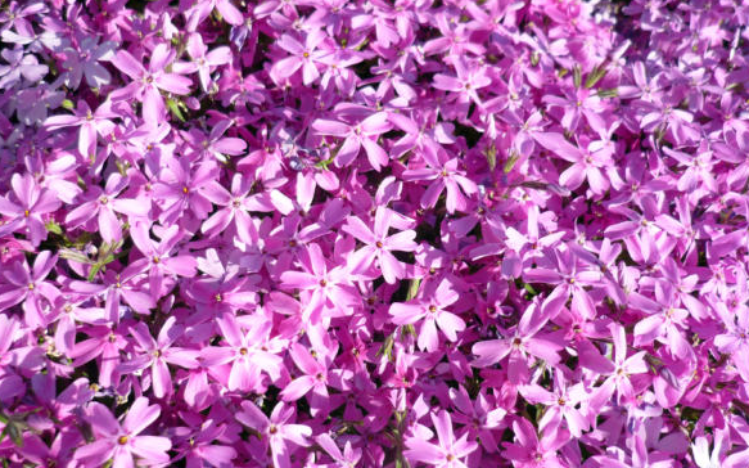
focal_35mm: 36
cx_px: 369
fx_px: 735
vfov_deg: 35.3
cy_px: 233
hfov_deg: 54.0
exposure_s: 1/800
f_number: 2.8
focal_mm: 5.5
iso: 100
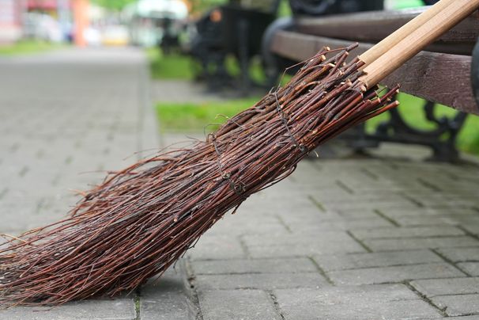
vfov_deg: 17.9
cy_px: 164
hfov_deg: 26.6
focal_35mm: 76
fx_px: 1011
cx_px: 253
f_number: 2.8
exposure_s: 1/320
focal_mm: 48
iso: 500
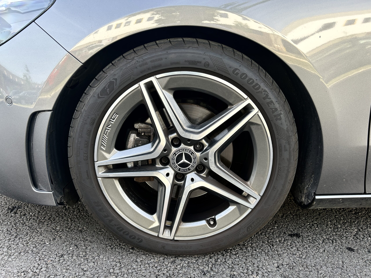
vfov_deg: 53.1
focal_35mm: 26
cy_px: 139
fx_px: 279
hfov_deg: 67.3
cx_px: 186
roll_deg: -2.3
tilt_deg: -13.8
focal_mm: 5.7
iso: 40
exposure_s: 1/251
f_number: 1.5
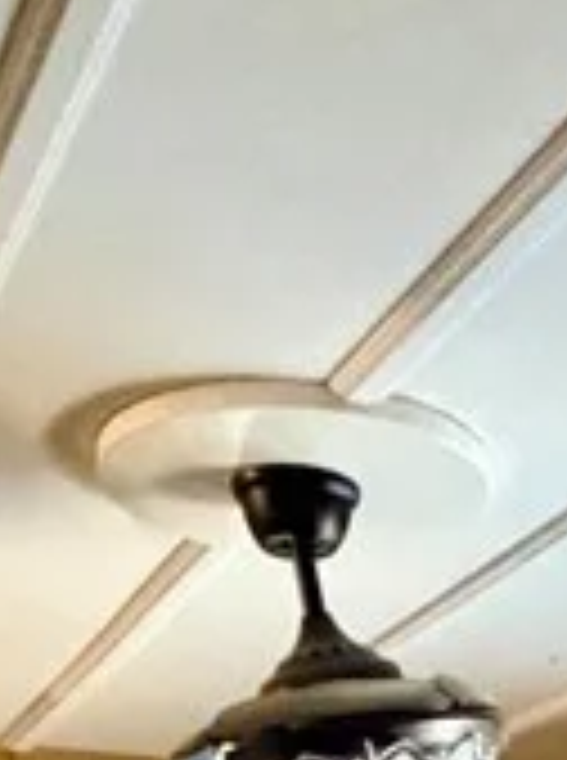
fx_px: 1863
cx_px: 621
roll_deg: +0.0
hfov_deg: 16.8
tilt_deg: -12.2
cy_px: 1578
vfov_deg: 16.6
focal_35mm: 85
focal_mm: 2.22
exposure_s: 1/60
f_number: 2.2
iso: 1250
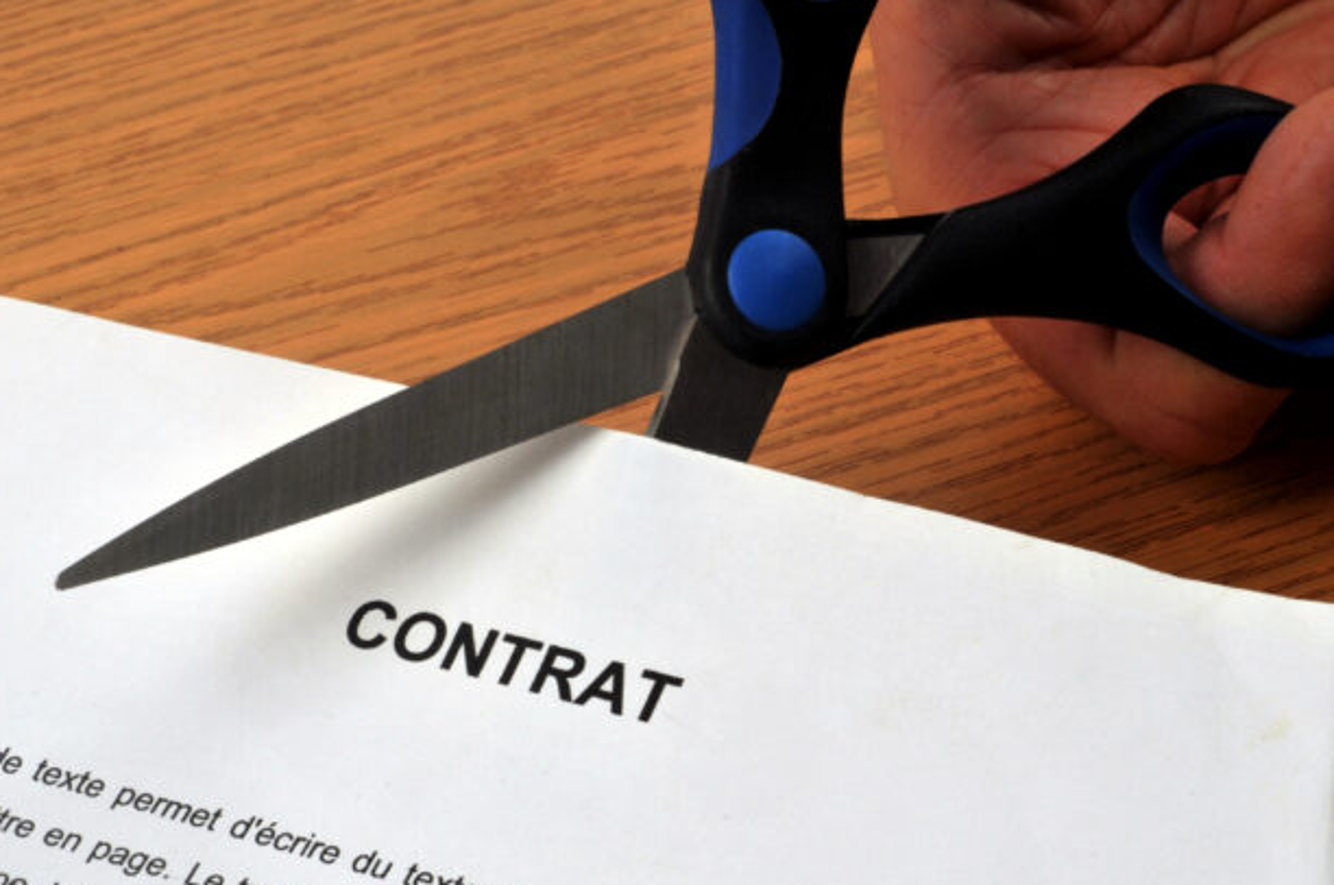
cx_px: 706
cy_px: 497
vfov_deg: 12.1
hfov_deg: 18.1
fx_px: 4181
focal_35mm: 113
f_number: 36
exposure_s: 1/100
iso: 200
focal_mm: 60
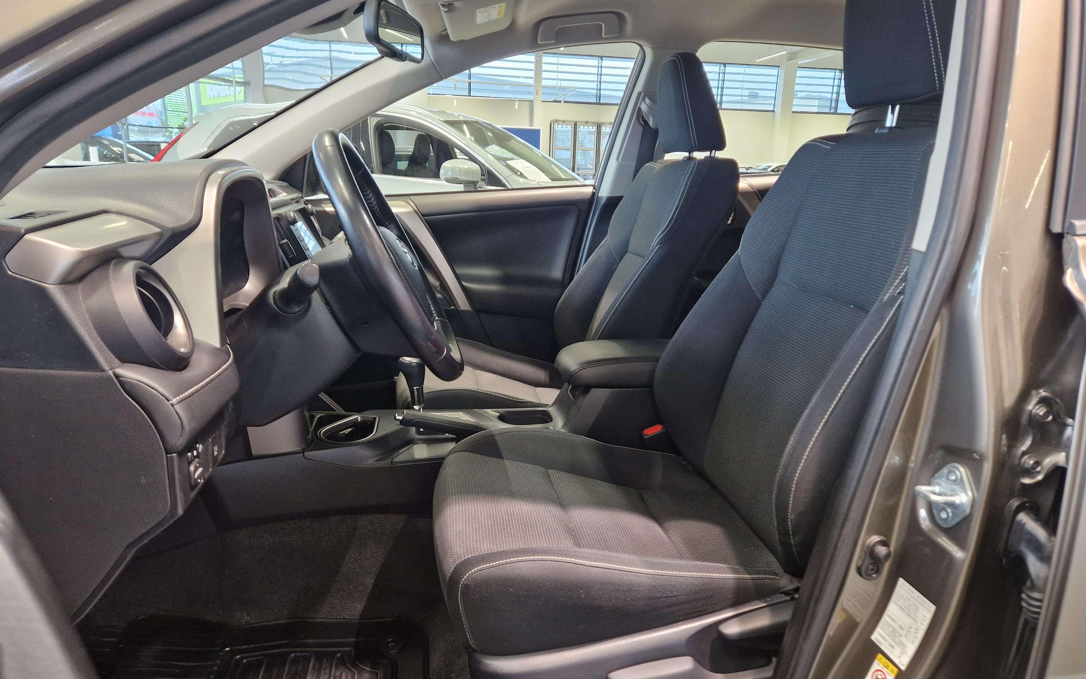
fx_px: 740
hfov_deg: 72.5
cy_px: 348
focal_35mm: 25
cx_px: 541
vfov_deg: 49.3
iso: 320
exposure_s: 1/100
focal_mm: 5.4
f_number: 1.8
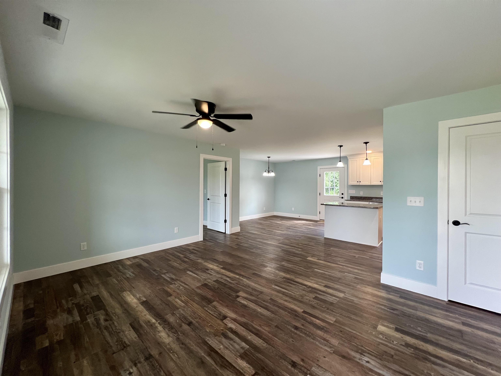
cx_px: 250
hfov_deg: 106.2
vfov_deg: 89.9
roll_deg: -0.6
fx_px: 188
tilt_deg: -1.4
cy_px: 188
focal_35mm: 13
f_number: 1.8
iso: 160
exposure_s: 1/120
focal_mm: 1.57
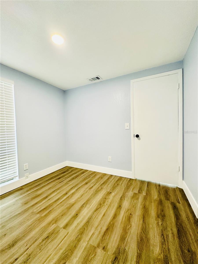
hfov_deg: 85.7
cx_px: 99
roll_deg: +1.5
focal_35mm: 14
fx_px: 107
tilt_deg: -1.8
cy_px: 132
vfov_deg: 102.1
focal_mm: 2.22
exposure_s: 1/60
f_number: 2.2
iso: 200
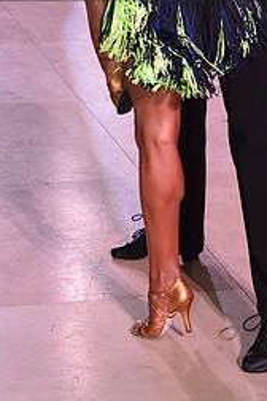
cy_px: -51
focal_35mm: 161
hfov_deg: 8.5
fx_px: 1791
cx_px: 177
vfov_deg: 12.5
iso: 2500
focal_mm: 70
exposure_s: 1/320
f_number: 7.1
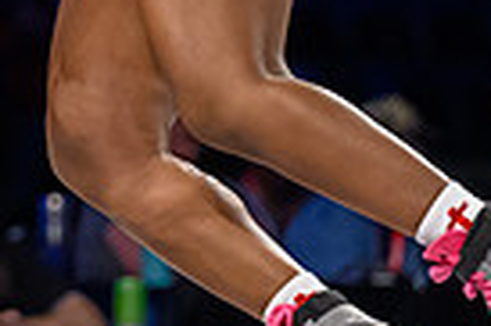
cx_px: -133
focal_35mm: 622
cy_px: -38
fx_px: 8473
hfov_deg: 3.3
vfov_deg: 2.2
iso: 4000
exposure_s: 1/800
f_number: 2.8
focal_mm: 110
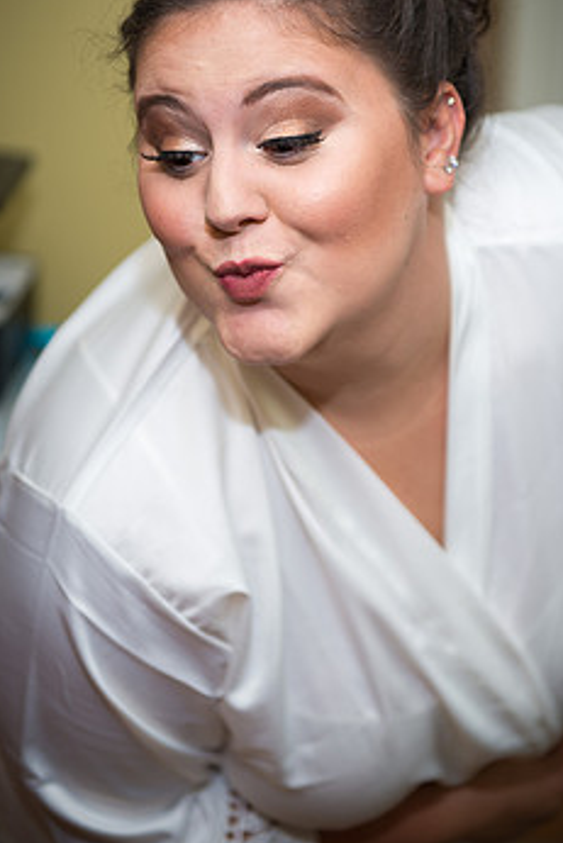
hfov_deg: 15.0
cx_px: 296
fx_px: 2132
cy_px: 365
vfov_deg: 22.4
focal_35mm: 91
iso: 200
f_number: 2.8
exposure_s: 1/250
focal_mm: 70
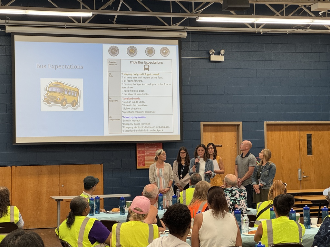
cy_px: 124
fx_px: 734
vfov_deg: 19.1
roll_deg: +0.8
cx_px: 165
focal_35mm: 77
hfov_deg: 25.3
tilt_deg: +2.9
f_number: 2.8
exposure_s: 1/120
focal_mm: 9
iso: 160
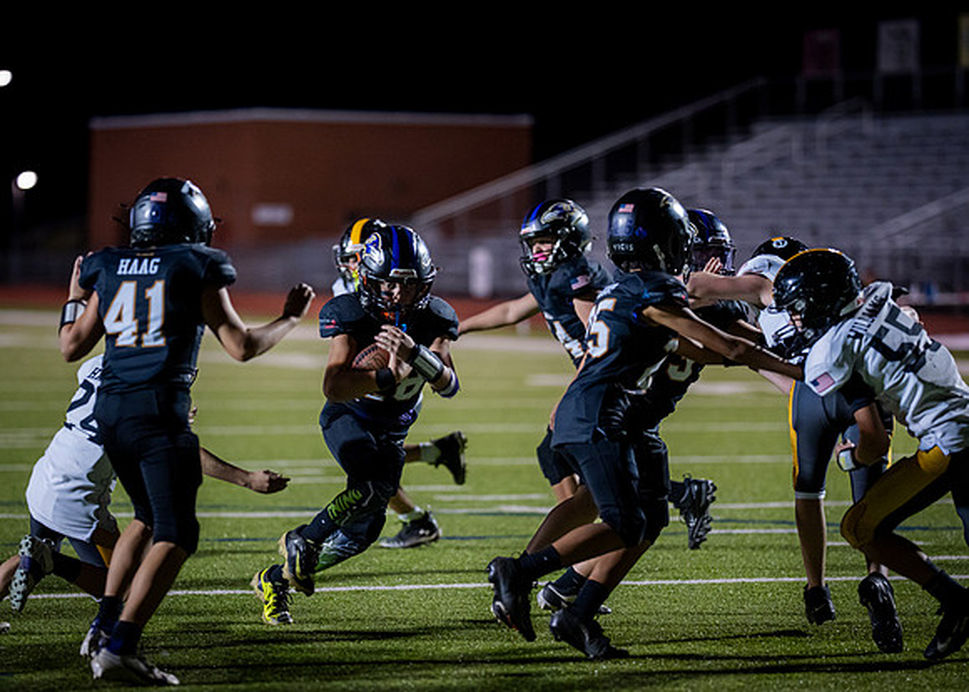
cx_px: 396
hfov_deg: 12.0
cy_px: 407
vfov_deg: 8.6
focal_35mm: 168
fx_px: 4623
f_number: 1.8
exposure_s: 1/1250
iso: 2000
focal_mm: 135
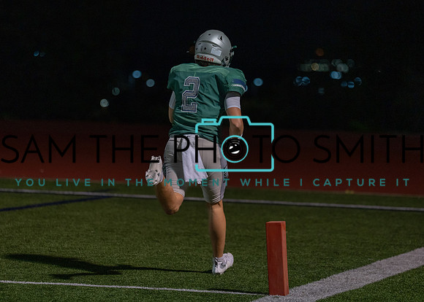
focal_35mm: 185
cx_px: 213
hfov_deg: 10.9
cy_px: 137
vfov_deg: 7.8
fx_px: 2224
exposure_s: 1/1000
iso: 2000
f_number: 2.8
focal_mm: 152
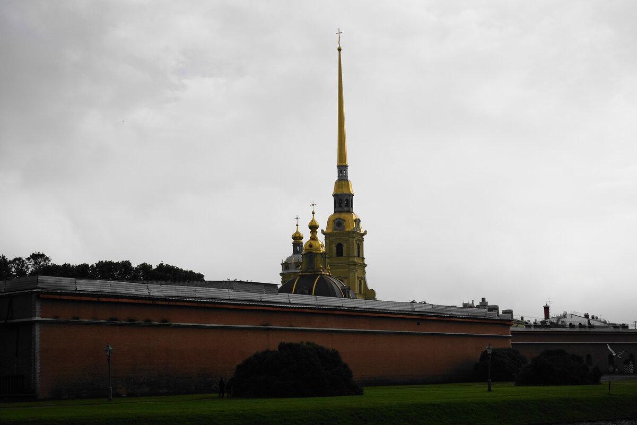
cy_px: 212
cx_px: 318
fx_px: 1239
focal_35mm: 70
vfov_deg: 19.5
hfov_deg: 28.8
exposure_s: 1/8000
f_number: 7.1
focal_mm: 70
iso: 800
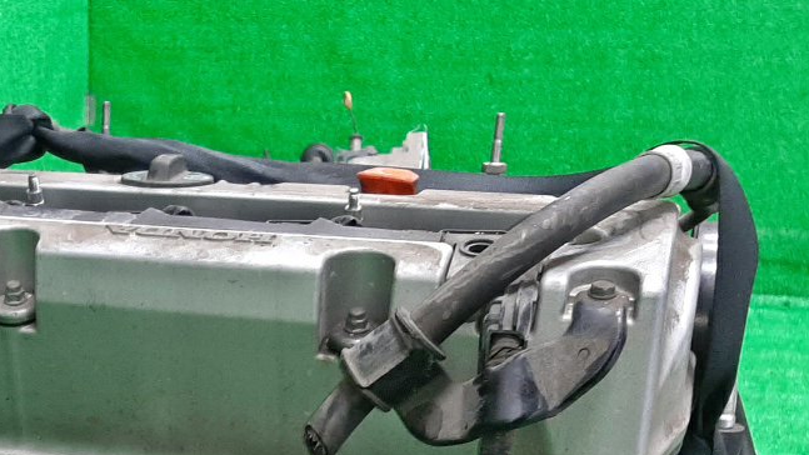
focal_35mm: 63
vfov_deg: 17.5
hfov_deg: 31.5
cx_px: 53
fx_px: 1351
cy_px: 645
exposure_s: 1/50
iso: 167
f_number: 1.7
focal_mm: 3.93
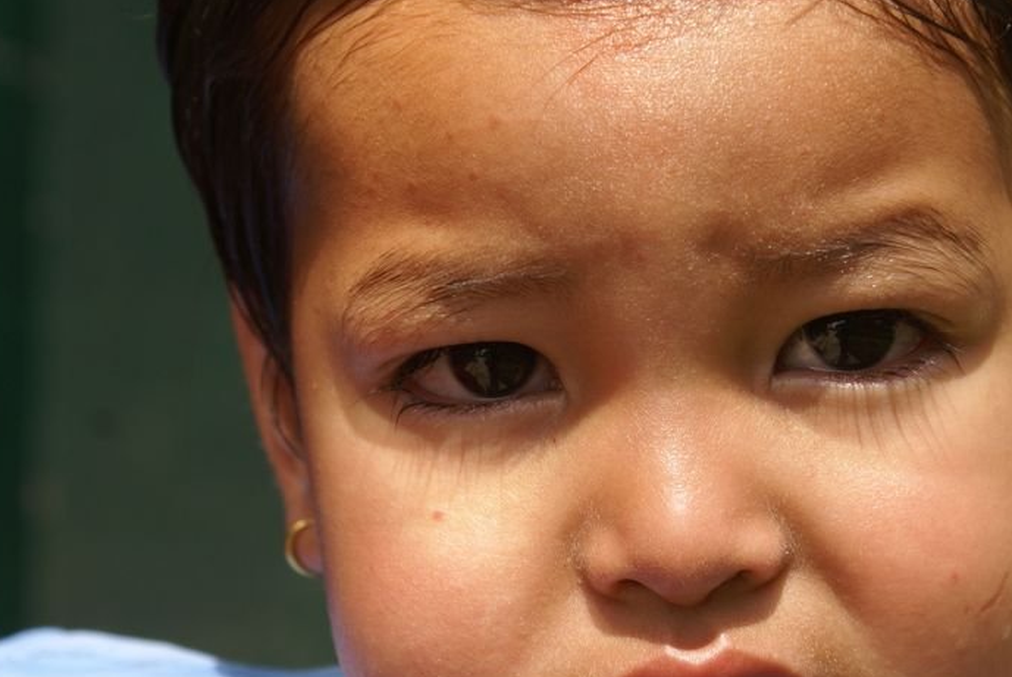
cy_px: 471
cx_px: 567
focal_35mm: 156
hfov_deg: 13.1
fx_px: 4390
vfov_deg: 8.8
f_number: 8
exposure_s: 1/125
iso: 100
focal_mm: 70
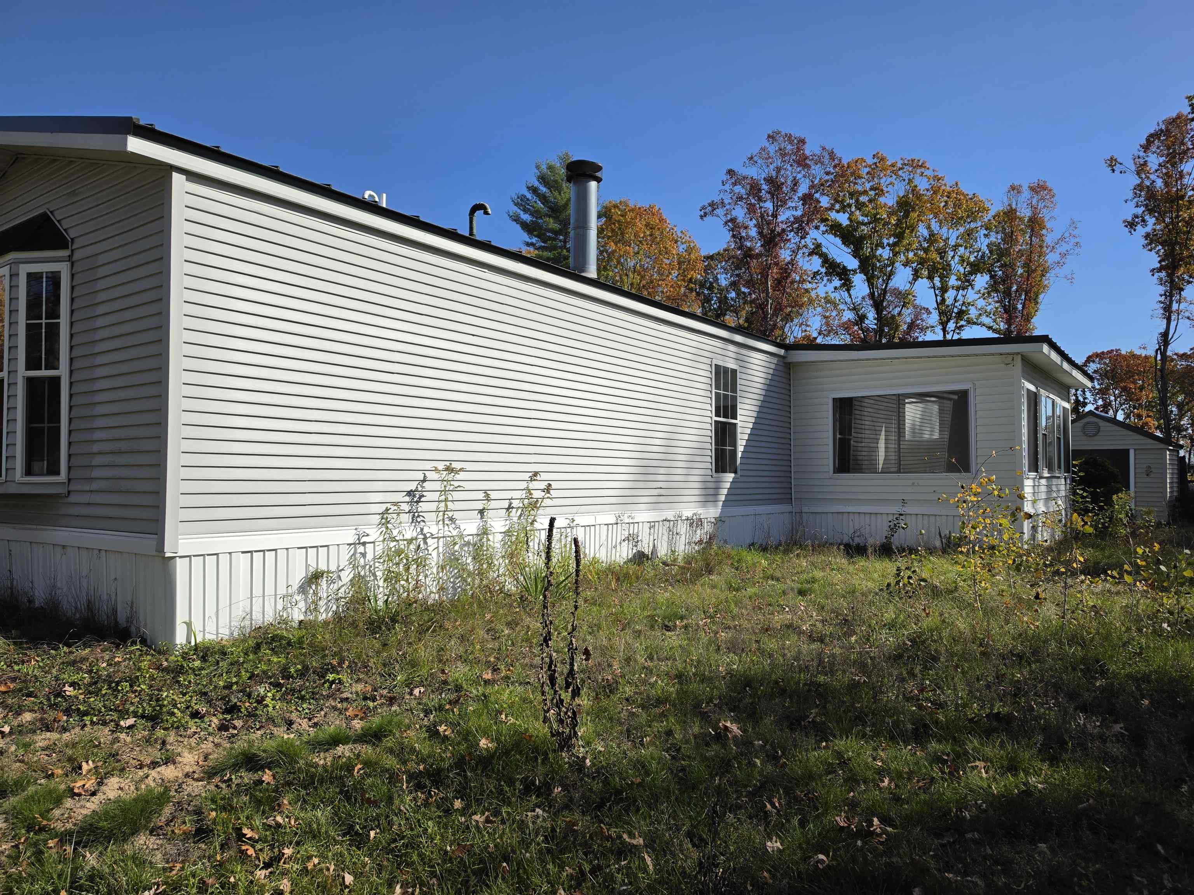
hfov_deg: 73.9
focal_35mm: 23
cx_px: 597
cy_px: 448
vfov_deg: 58.9
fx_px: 793
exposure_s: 1/7939
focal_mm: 6.5
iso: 50
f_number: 1.4
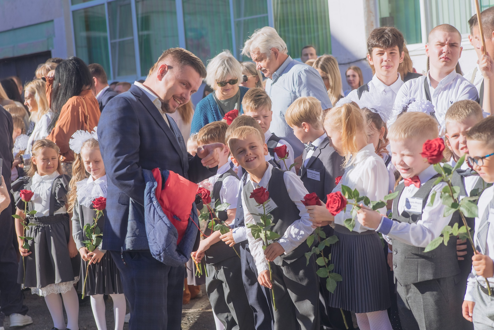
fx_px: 1030
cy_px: 165
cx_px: 247
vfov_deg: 18.2
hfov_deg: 27.0
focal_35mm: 75
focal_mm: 75
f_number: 5
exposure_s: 1/800
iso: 200
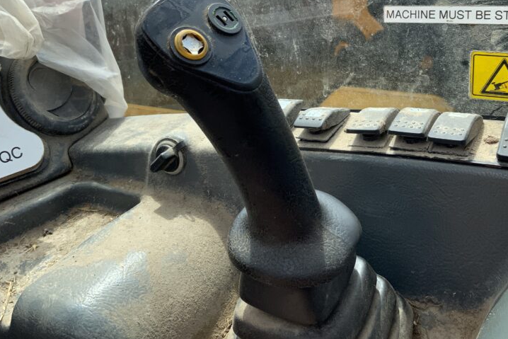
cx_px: 286
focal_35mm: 43
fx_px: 607
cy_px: 71
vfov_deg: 30.5
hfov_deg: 45.3
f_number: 1.8
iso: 16
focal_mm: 3
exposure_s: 1/442
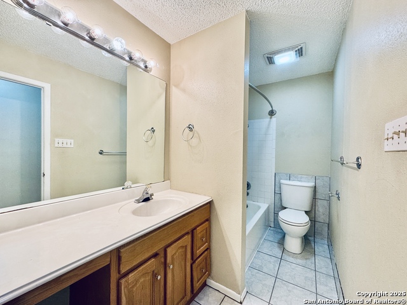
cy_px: 152
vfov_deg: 85.7
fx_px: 165
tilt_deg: -0.9
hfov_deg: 102.1
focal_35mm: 14
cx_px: 204
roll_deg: -0.8
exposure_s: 1/120
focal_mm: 2.22
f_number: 2.2
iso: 160
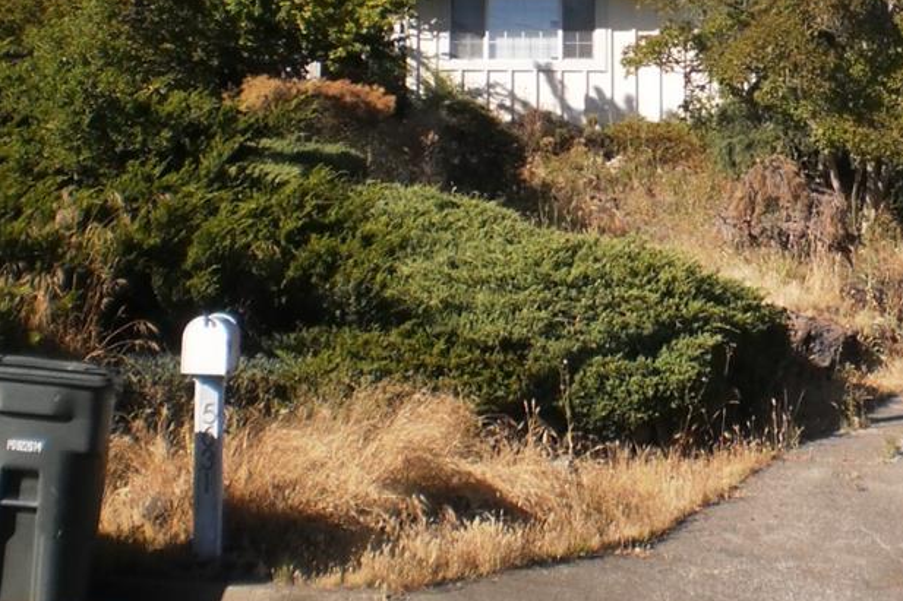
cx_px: 782
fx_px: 2282
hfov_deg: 22.0
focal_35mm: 91
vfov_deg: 14.7
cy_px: -38
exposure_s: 1/640
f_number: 4.6
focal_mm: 6.3
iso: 100
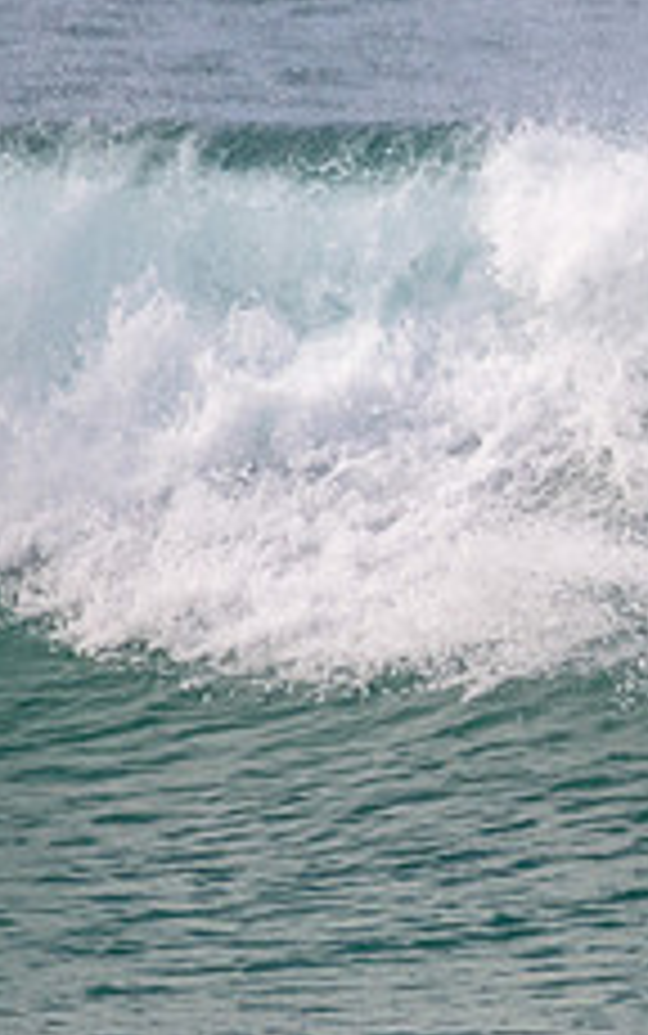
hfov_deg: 0.6
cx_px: 1210
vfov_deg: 1.0
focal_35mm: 2054
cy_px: 470
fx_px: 57966
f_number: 11
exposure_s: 1/2000
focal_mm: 800
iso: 1400
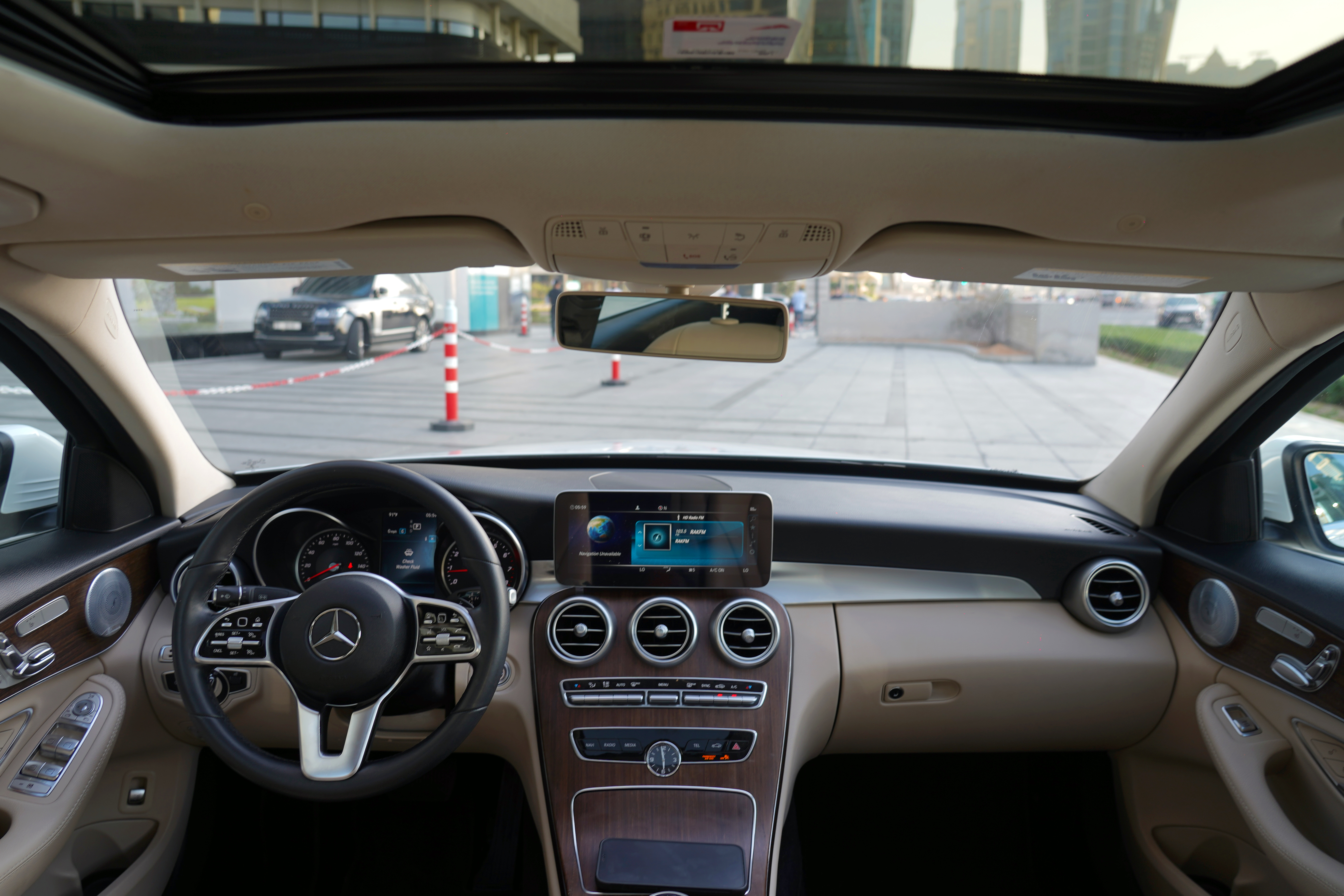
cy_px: 448
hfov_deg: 73.7
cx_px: 672
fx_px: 896
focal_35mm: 24
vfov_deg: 53.1
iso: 50
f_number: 4.5
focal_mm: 24
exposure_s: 1/40
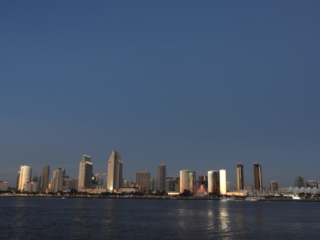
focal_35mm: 35
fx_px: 324
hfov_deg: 52.6
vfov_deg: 40.7
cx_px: 160
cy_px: 120
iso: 800
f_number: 3.8
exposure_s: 1/25
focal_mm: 6.3
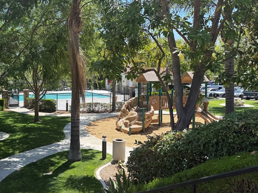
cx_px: 95
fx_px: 276
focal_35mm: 37
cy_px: 80
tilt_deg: -1.7
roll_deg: +0.3
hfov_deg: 49.6
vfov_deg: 38.5
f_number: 1.78
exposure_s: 1/1727
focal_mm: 6.76
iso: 80
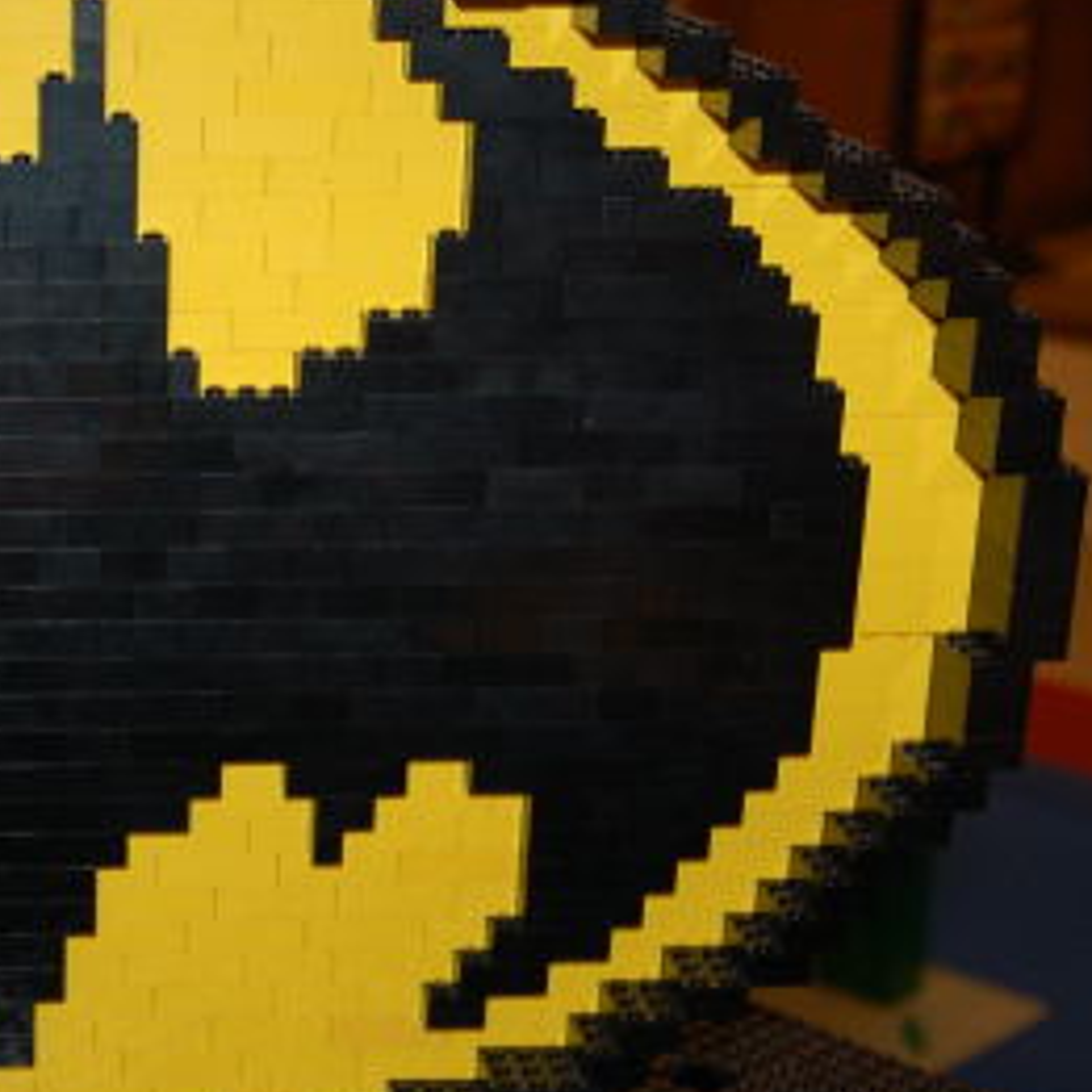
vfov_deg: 23.1
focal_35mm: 75
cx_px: -33
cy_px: 573
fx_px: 2677
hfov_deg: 22.1
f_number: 4
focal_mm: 24
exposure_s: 1/60
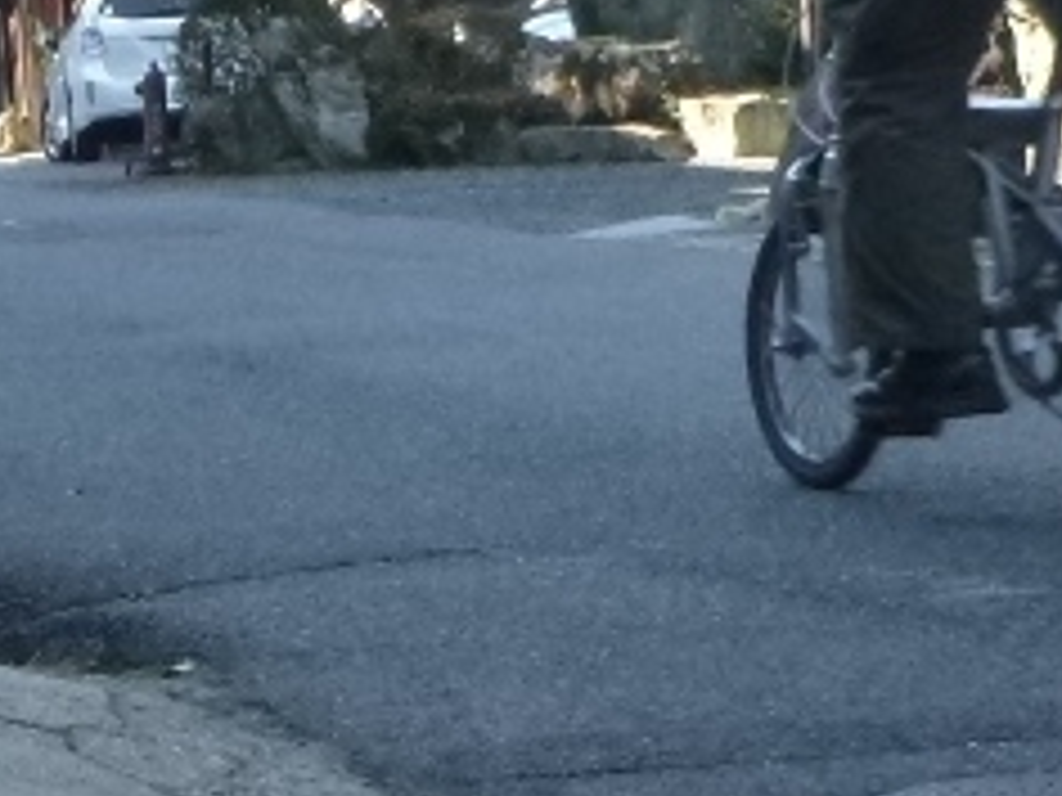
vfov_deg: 11.4
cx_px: 500
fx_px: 3866
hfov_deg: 15.6
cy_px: -261
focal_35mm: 126
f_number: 4.1
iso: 400
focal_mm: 5.2
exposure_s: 1/50
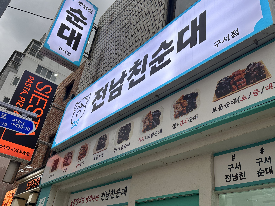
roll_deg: -3.8
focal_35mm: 31
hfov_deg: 58.0
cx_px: 163
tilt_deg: +31.2
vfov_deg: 45.4
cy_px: 115
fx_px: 246
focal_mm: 6.86
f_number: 1.78
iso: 50
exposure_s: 1/125
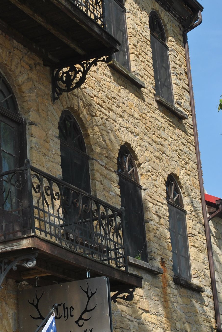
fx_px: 950
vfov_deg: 19.8
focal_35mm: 103
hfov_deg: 13.3
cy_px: 115
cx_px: 43
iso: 100
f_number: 8
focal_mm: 40
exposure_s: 1/250
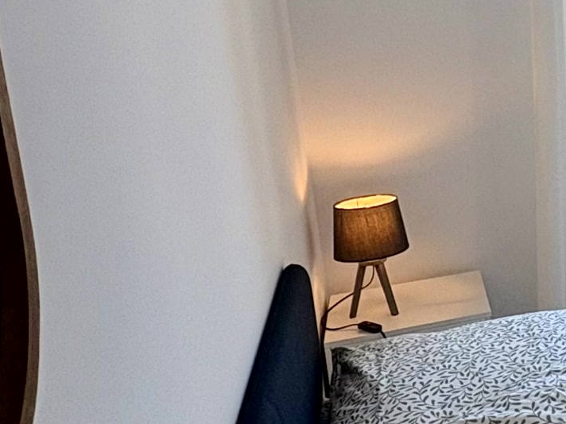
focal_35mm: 58
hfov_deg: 24.1
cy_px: 100
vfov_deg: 24.9
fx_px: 948
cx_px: 900
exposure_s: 1/148
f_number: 2.2
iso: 40
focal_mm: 2.22
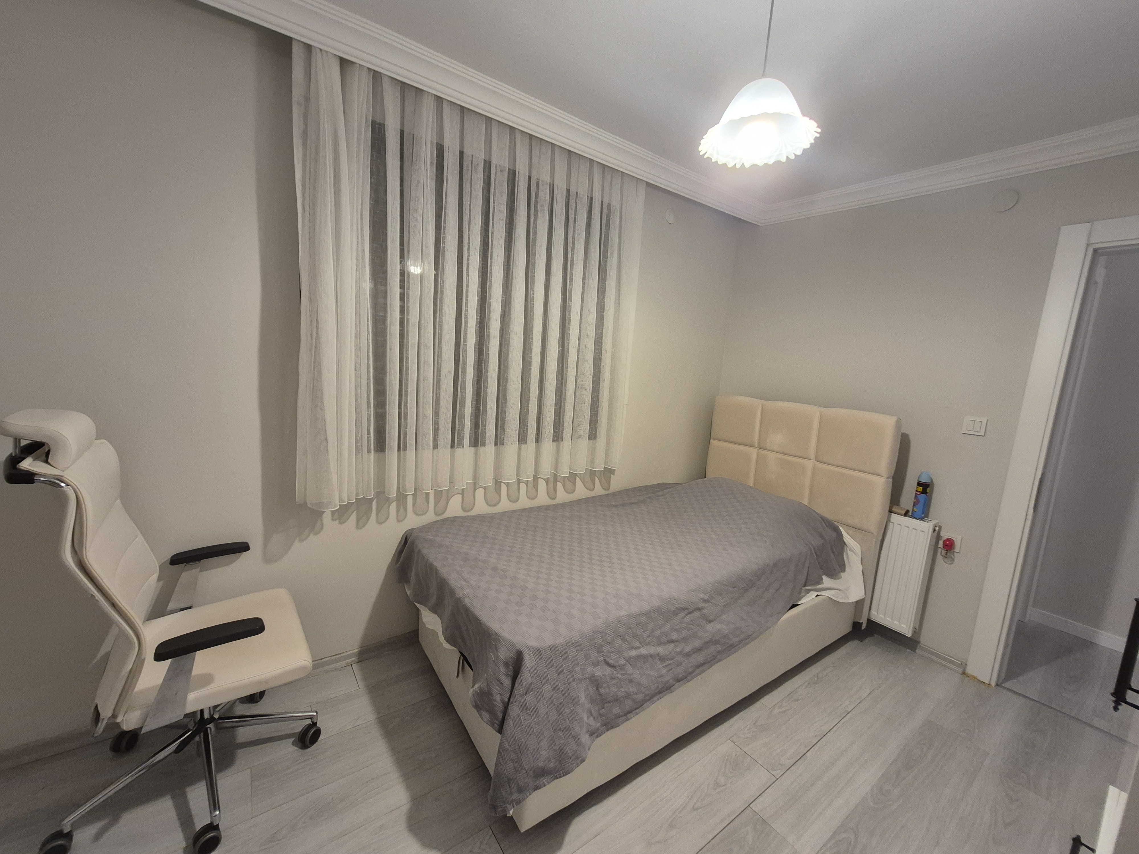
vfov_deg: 89.9
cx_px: 570
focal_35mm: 13
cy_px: 427
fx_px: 428
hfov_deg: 106.2
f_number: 2.2
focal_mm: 1.74
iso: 200
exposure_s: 1/50
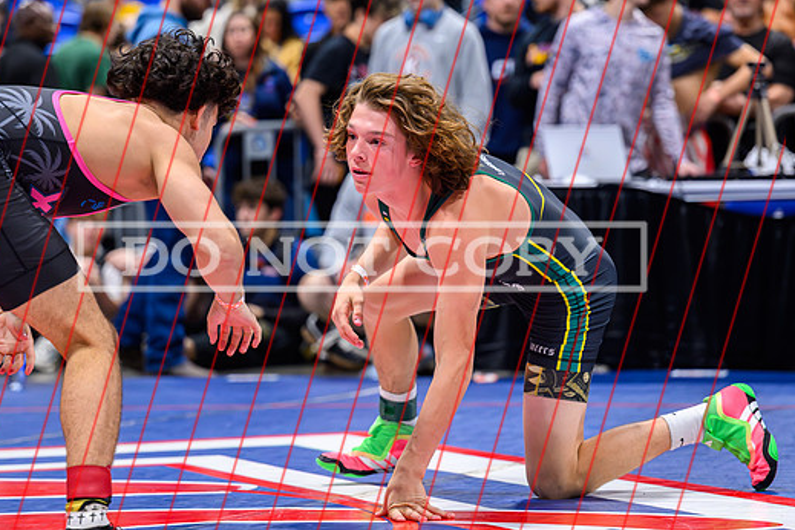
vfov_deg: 9.0
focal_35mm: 153
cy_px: 261
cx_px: 407
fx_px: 3378
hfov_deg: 13.4
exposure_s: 1/800
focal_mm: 110
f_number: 2.8
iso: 4000
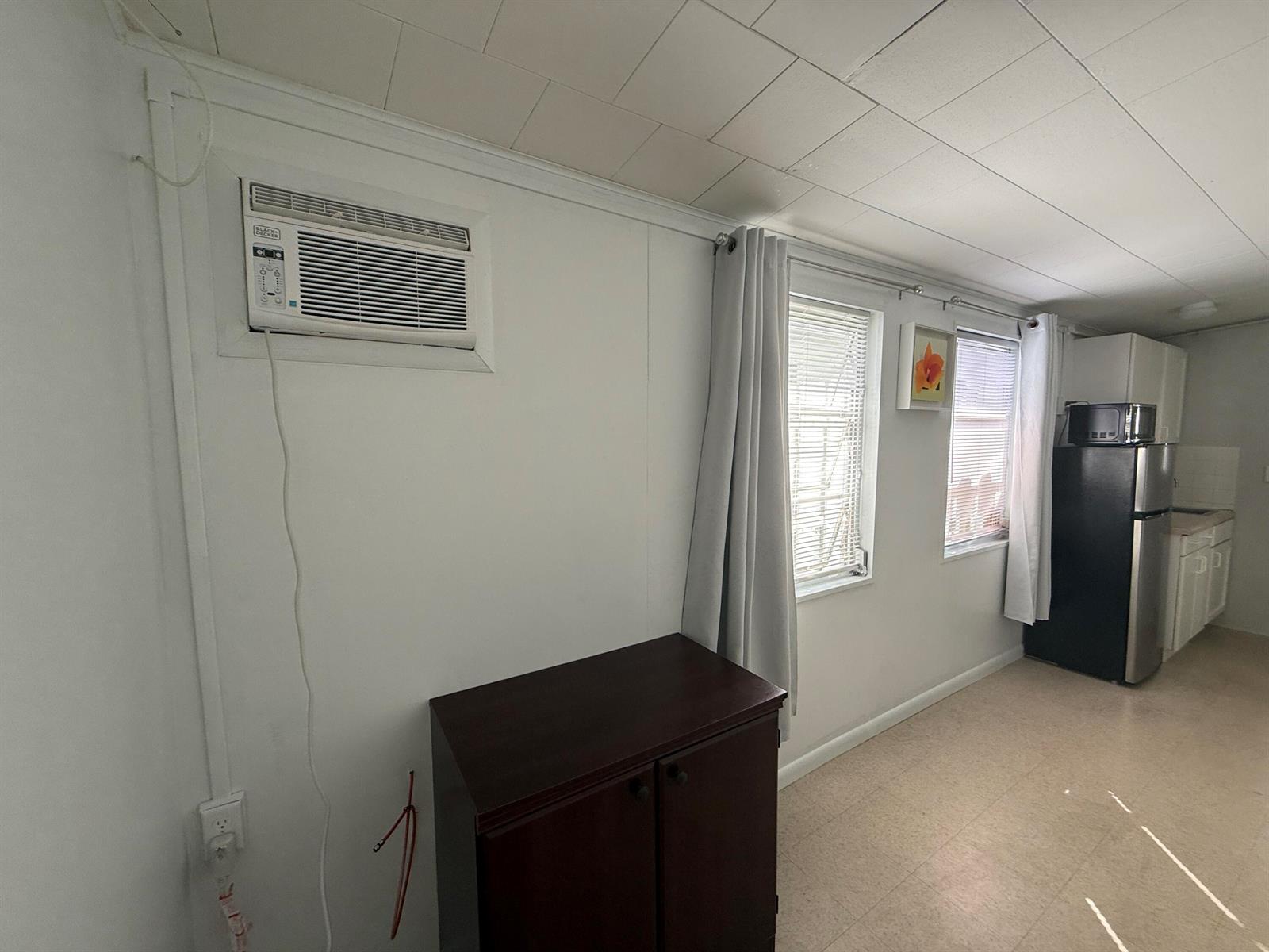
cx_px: 634
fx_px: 513
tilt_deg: -4.5
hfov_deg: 102.1
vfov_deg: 85.7
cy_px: 476
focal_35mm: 14
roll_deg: -0.7
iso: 100
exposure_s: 1/99
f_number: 2.2
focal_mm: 2.22
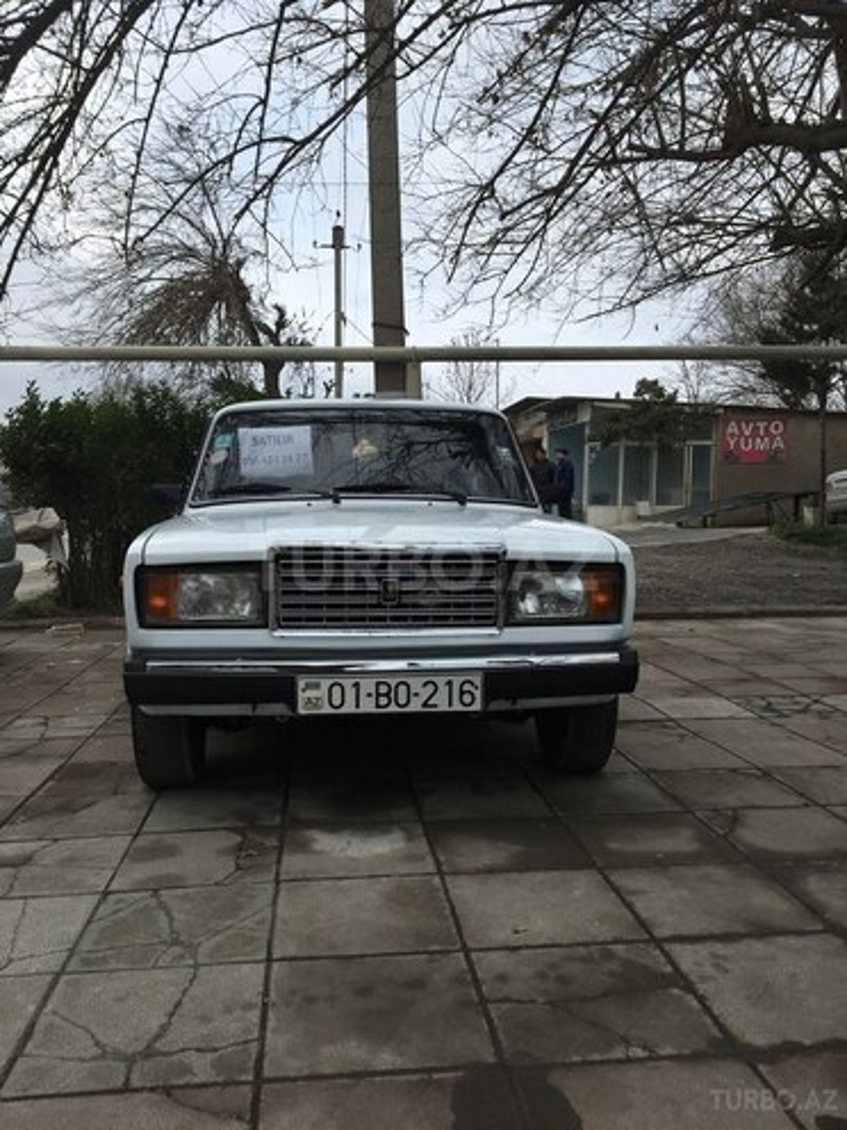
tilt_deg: -2.3
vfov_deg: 61.7
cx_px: 424
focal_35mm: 29
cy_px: 565
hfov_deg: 48.2
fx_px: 946
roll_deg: +0.5
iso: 25
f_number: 2.2
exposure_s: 1/1183
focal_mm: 4.15
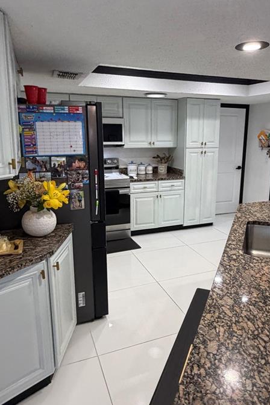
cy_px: 195
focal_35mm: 26
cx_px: 151
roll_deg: -2.4
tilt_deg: -16.2
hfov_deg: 49.5
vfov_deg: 69.4
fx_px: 292
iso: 250
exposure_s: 1/120
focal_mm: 2.22
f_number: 2.2
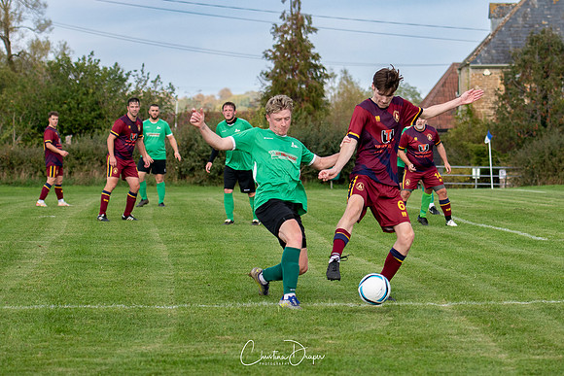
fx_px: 2259
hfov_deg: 14.2
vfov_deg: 9.5
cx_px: 335
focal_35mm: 144
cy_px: 191
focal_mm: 70
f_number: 2.8
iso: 320
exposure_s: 1/2500
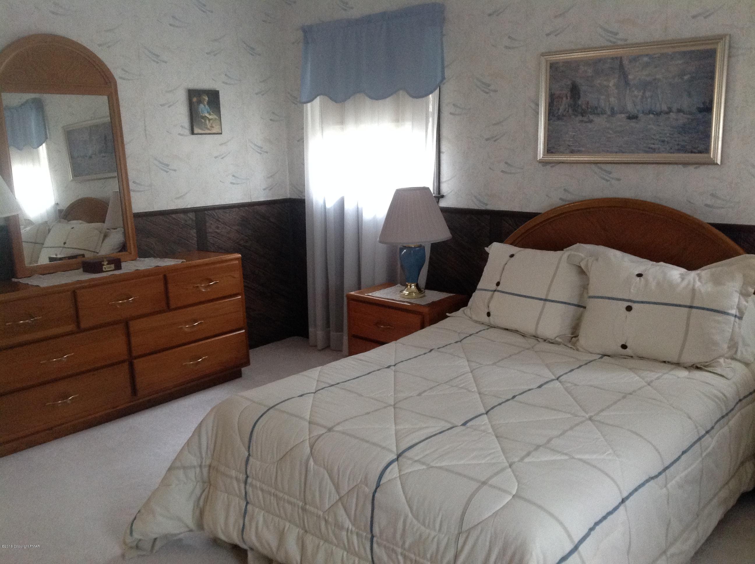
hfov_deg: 52.7
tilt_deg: -11.4
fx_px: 762
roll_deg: +1.7
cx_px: 378
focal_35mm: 35
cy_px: 282
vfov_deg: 40.6
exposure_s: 1/15
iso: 250
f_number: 2.4
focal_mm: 4.28
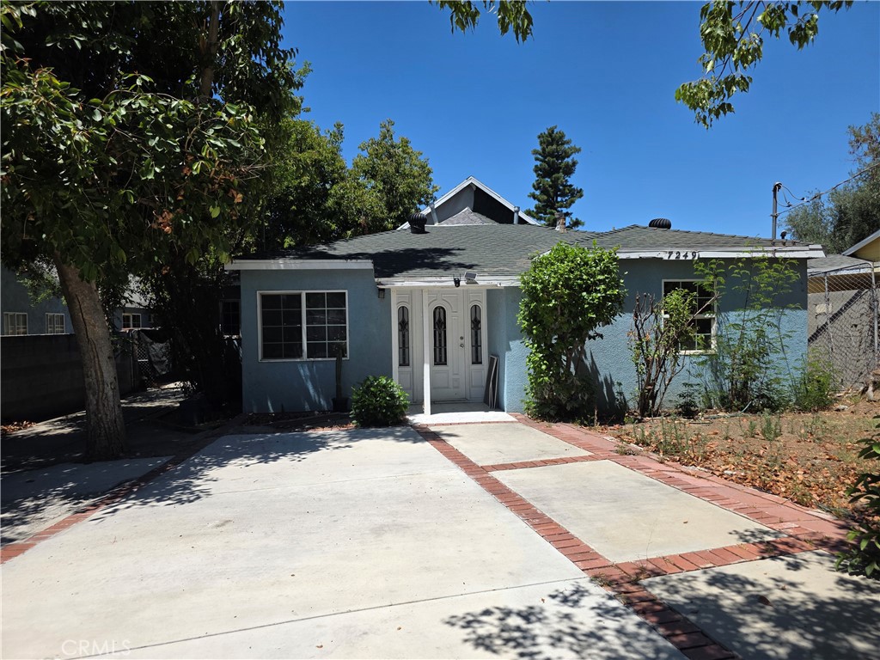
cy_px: 330
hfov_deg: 73.9
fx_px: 585
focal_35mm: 23
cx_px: 440
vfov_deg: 58.9
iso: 80
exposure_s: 1/6809
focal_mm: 6.3
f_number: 1.7
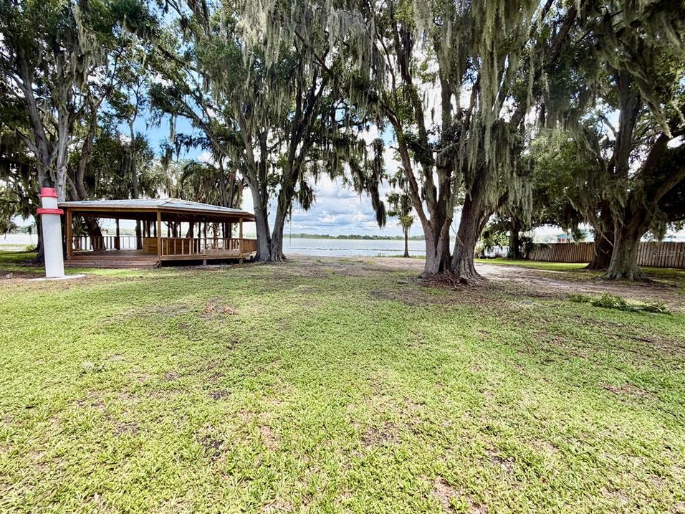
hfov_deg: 98.1
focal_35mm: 15
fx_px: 297
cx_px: 329
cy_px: 252
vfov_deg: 81.7
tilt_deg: -1.2
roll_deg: -0.4
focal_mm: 2.22
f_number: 2.2
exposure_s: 1/498
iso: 64
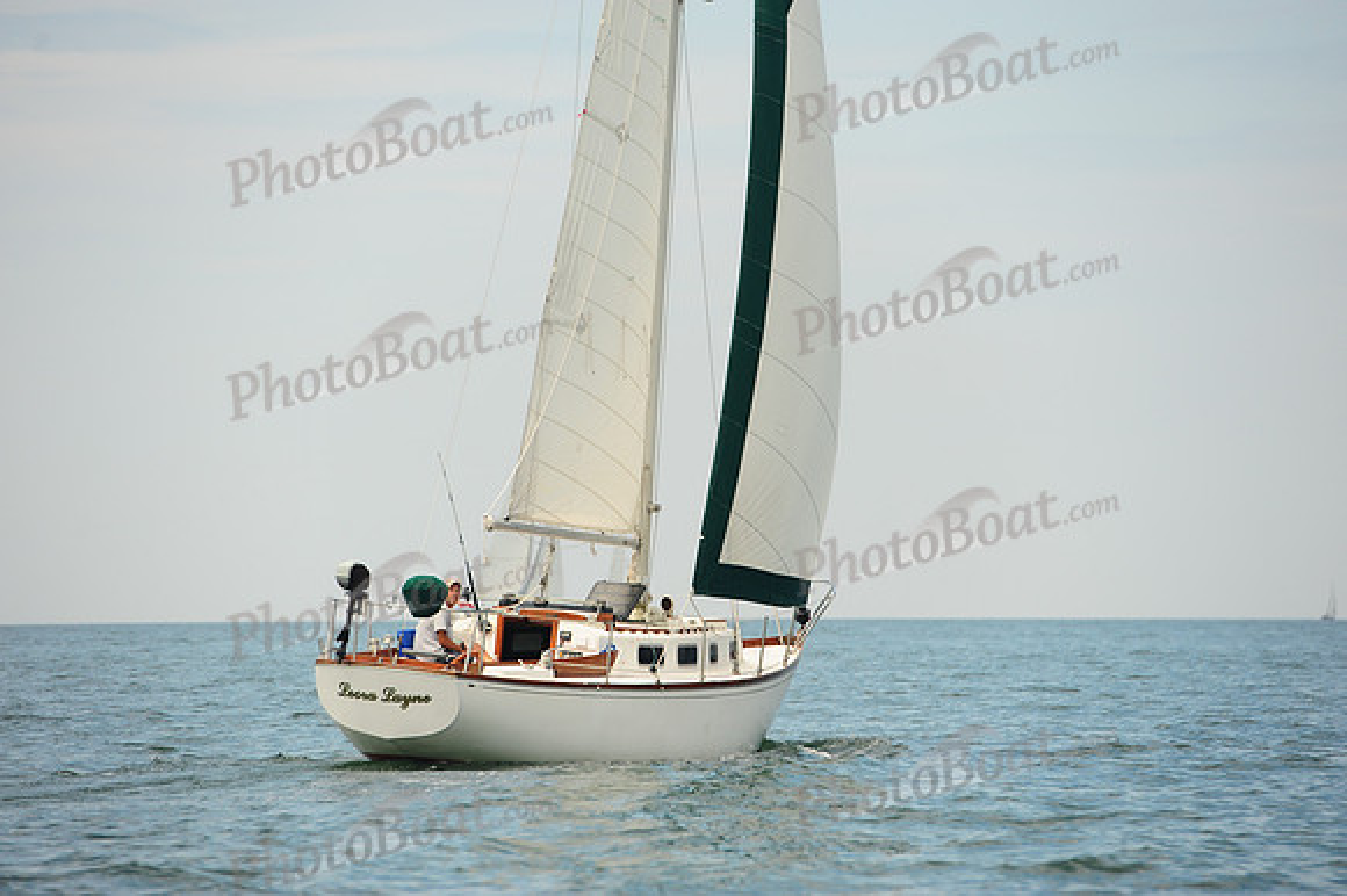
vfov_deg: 7.2
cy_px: 448
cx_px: 674
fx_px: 7105
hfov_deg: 10.8
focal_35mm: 190
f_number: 5
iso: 320
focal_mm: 190
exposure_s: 1/1000
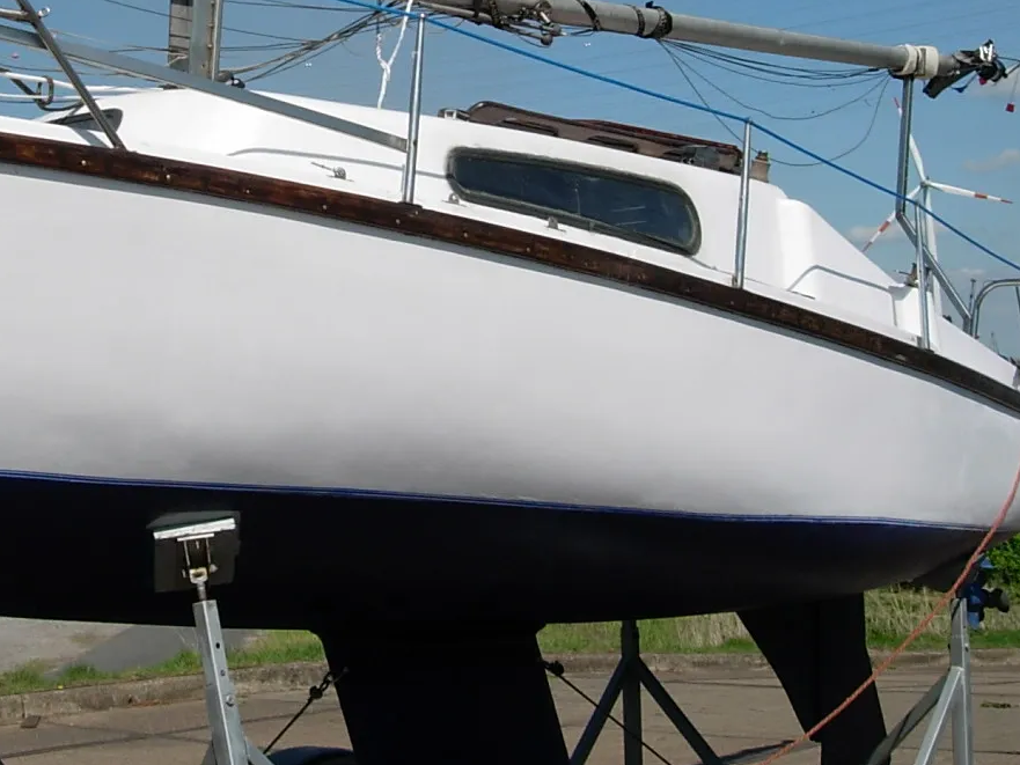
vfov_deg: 21.0
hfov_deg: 27.7
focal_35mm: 69
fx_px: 2033
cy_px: 139
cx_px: 220
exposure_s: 1/1290
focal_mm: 7.8
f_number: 4.8
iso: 79
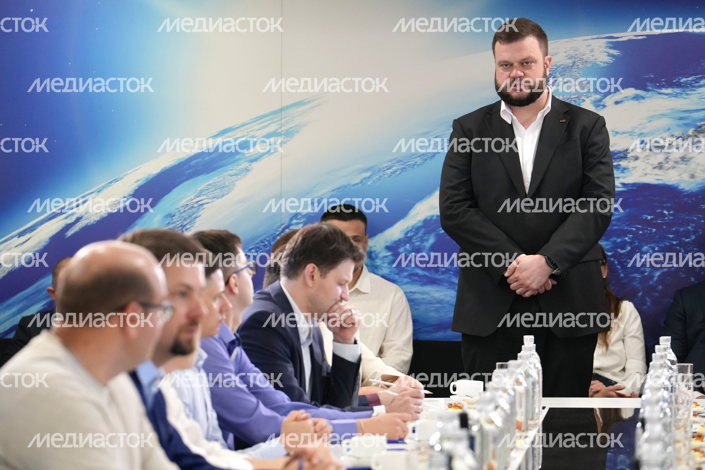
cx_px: 352
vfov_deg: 6.9
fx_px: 3916
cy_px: 235
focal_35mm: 200
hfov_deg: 10.3
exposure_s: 1/160
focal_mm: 200
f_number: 5.6
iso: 4000
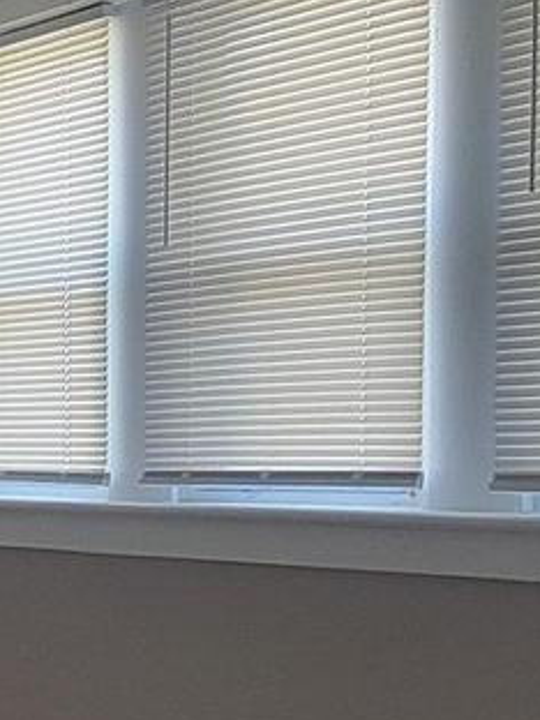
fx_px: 1331
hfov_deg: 21.0
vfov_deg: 29.8
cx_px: -150
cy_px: 531
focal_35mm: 64
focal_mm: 2.2
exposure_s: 1/60
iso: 400
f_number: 2.2
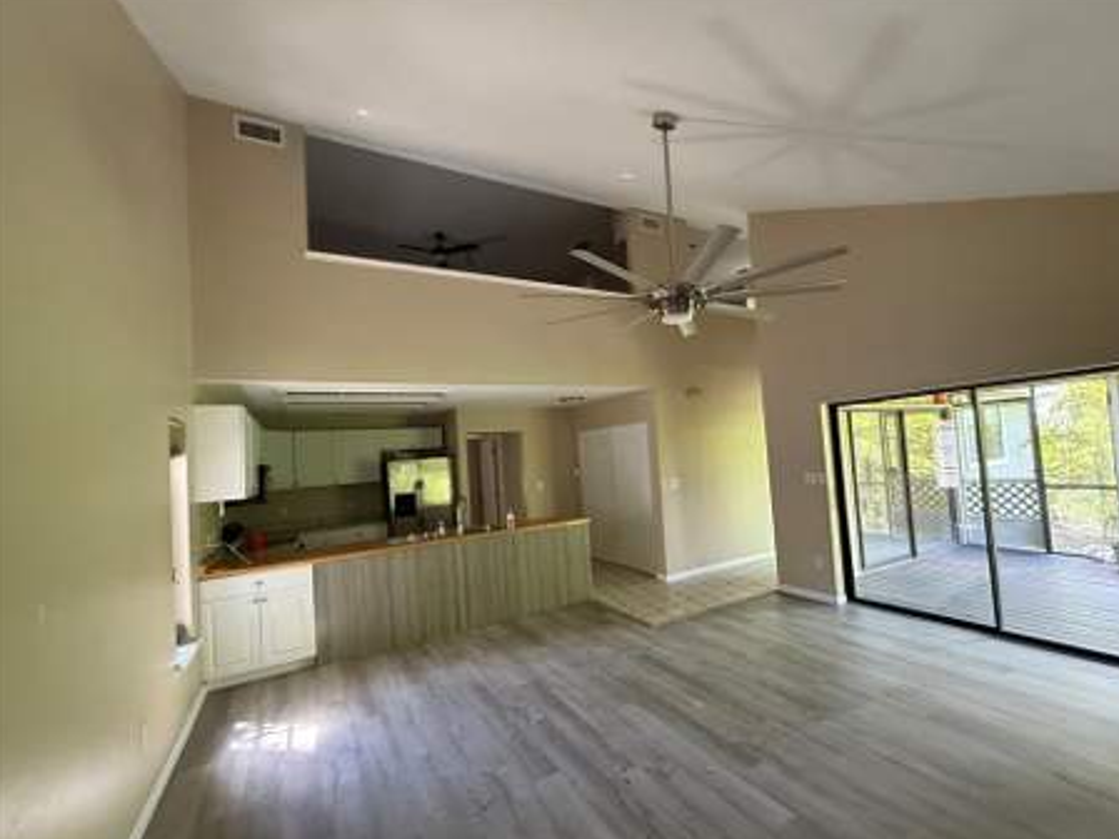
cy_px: 434
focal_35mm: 15
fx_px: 485
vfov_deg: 81.7
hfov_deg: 98.1
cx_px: 587
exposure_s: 1/60
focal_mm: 2.22
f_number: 2.2
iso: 500
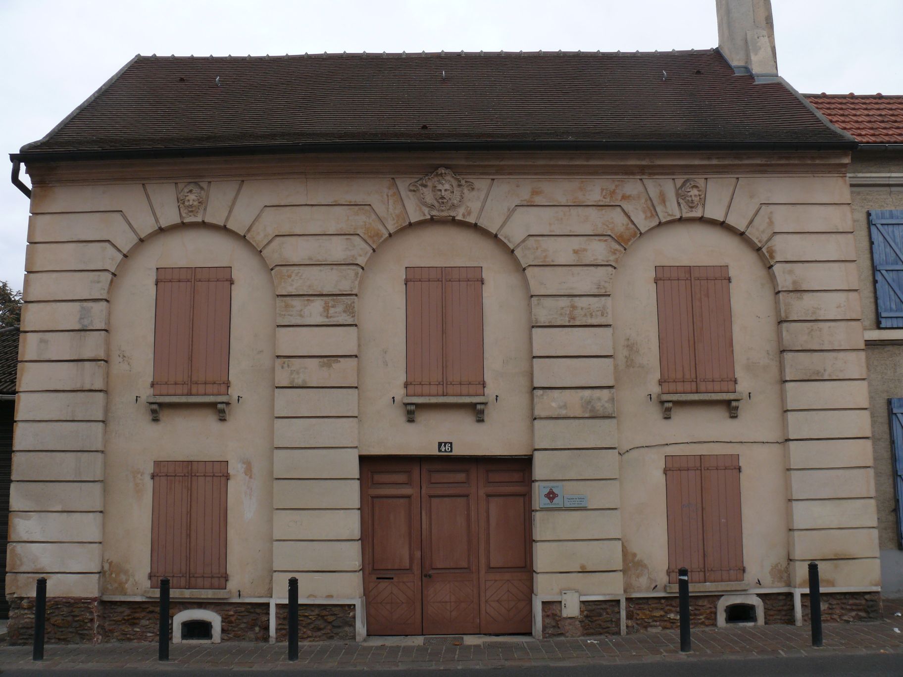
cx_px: 452
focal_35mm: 35
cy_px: 338
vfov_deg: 40.7
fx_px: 913
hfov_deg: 52.6
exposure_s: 1/250
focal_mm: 7.4
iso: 100
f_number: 4.5
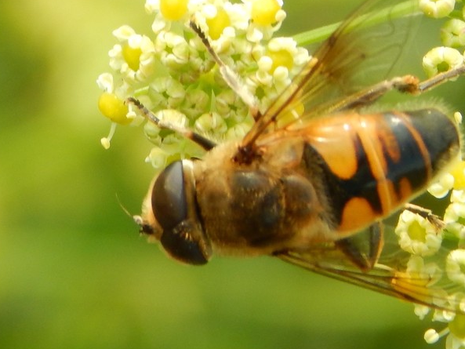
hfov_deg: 7.6
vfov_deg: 5.7
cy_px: 165
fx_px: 3520
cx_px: 261
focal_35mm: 262
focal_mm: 32.8
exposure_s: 1/200
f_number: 5.3
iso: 125
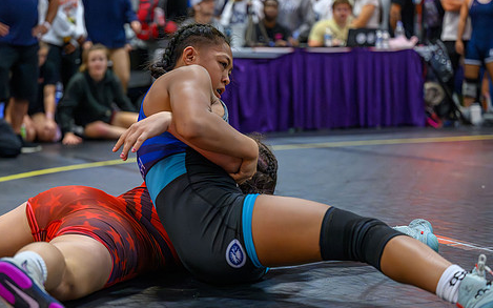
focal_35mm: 90
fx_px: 1209
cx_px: 204
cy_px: 188
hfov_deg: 23.0
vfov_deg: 14.5
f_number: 2.8
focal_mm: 70
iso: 14400
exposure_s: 1/800
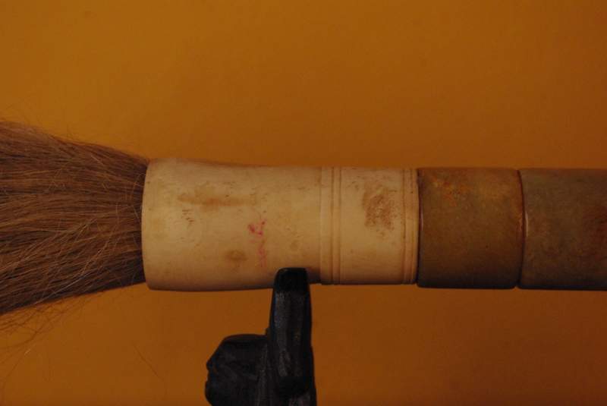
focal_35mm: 75
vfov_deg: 18.2
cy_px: 203
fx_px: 1266
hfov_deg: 27.0
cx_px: 304
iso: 1600
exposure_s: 1/60
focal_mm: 50
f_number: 8
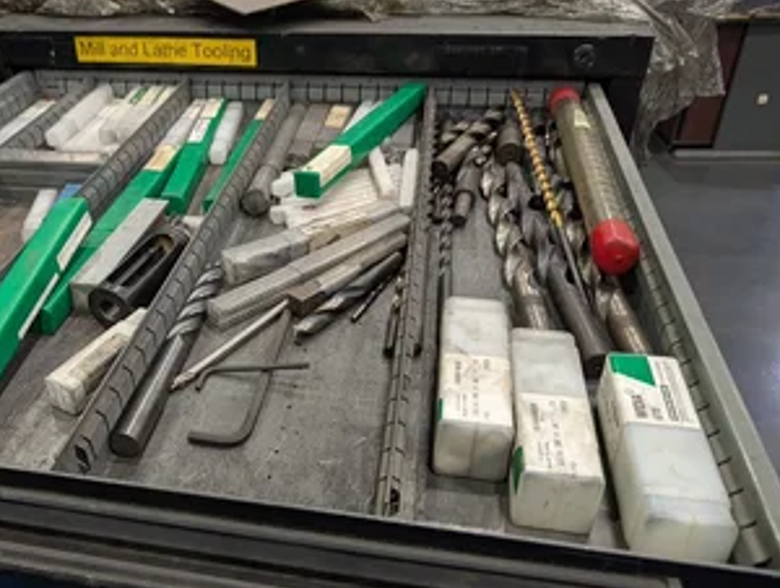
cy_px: 334
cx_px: 273
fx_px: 722
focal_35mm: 32
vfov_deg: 44.2
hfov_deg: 55.8
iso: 255
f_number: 1.68
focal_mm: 6.9
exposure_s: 1/120
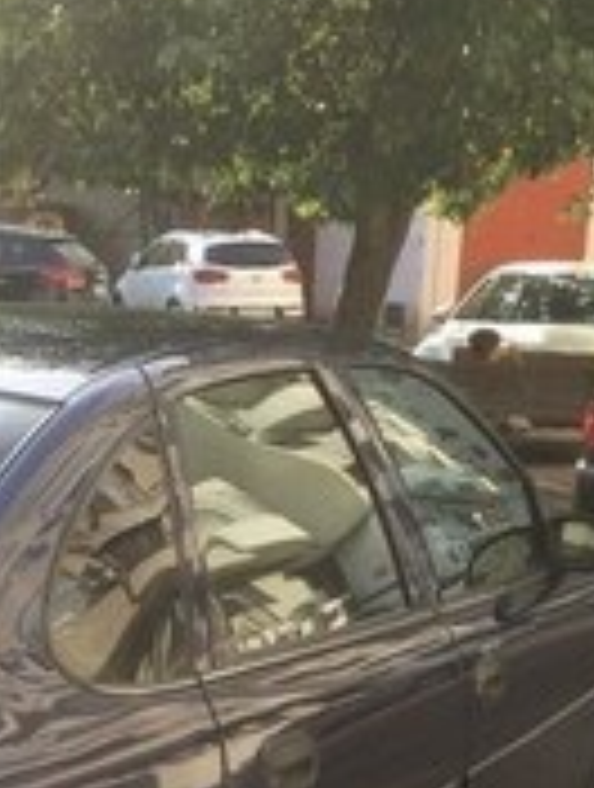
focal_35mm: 82
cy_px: 973
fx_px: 1869
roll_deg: -1.3
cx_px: 184
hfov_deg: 18.0
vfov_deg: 21.8
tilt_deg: -21.6
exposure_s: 1/419
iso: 32
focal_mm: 4.15
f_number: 2.2
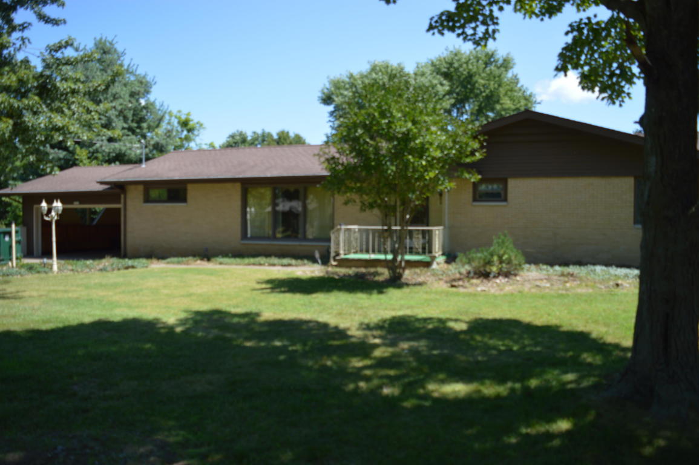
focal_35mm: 27
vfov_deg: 47.9
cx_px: 350
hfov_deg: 67.4
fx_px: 524
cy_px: 232
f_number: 3.5
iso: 100
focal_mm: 18
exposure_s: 1/500
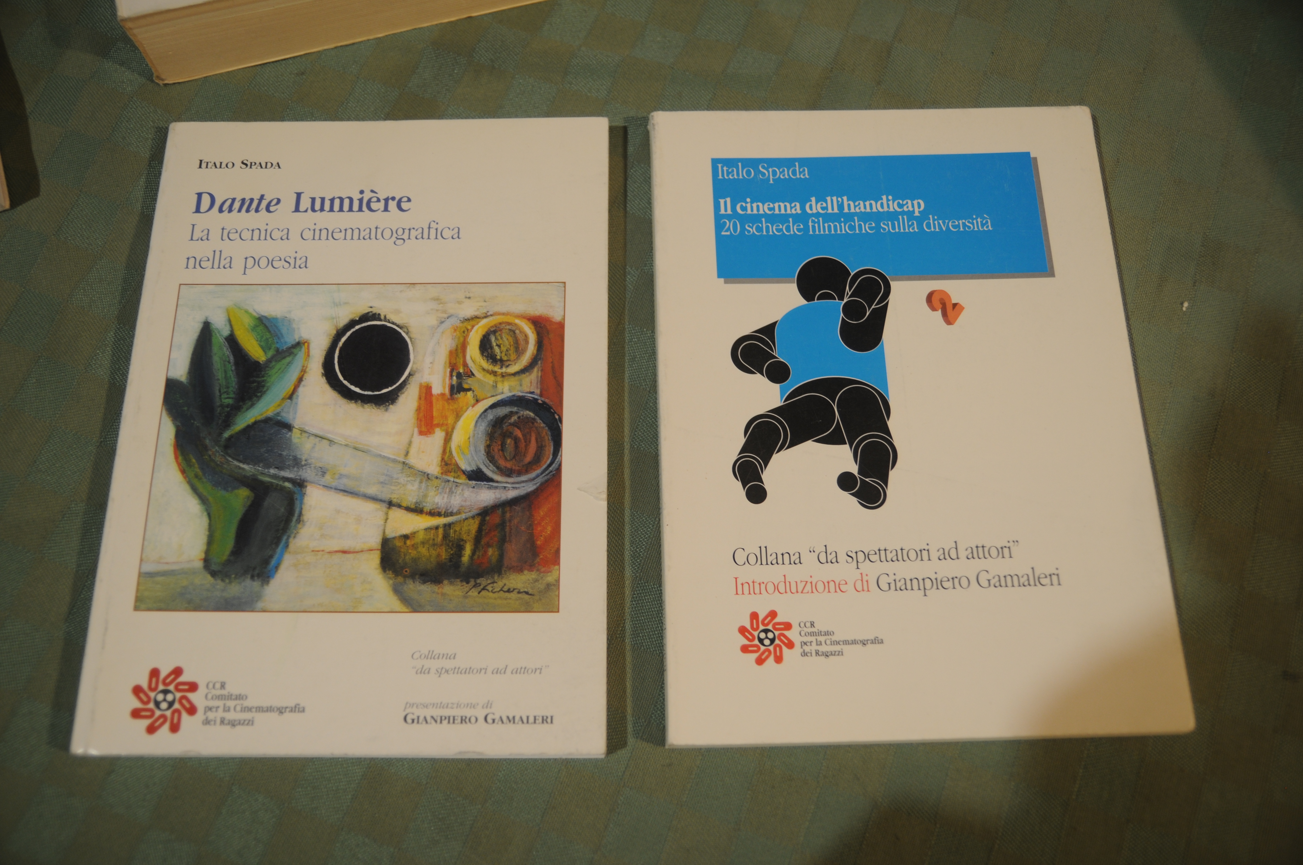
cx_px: 652
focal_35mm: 33
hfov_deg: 57.3
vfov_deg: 39.9
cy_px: 432
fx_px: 1193
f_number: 2.8
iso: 200
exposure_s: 1/20
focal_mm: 22
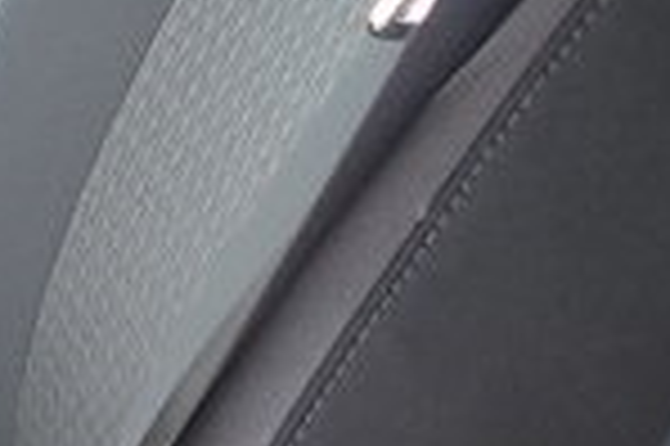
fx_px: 2156
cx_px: -531
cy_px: 536
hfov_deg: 15.3
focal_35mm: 116
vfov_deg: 11.5
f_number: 1.8
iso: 40
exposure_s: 1/136
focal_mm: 5.4
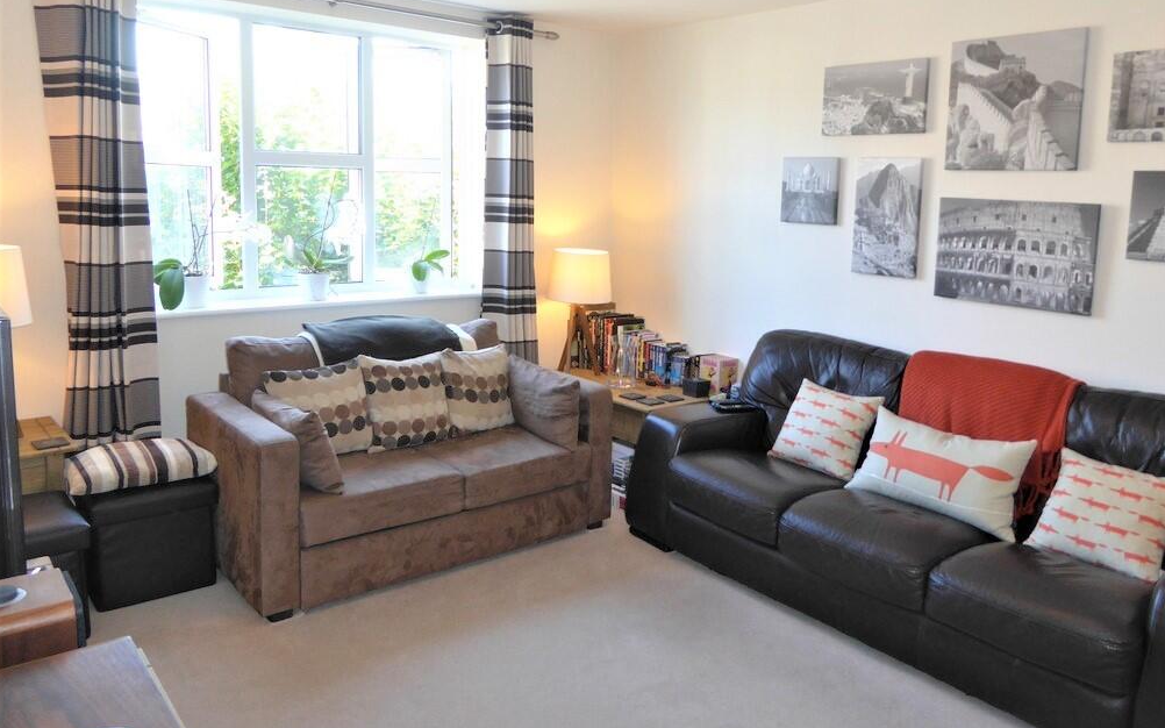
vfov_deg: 47.3
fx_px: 825
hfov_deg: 70.4
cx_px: 589
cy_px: 292
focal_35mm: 26
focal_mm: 4.3
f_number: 3.3
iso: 100
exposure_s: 1/20
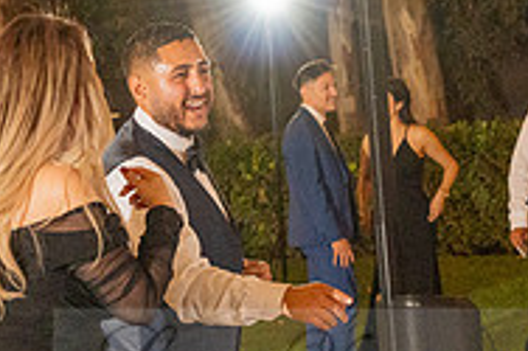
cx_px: 298
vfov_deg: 9.6
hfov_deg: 14.5
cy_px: 375
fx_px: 2081
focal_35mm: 142
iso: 2500
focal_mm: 46
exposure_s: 1/250
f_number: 4
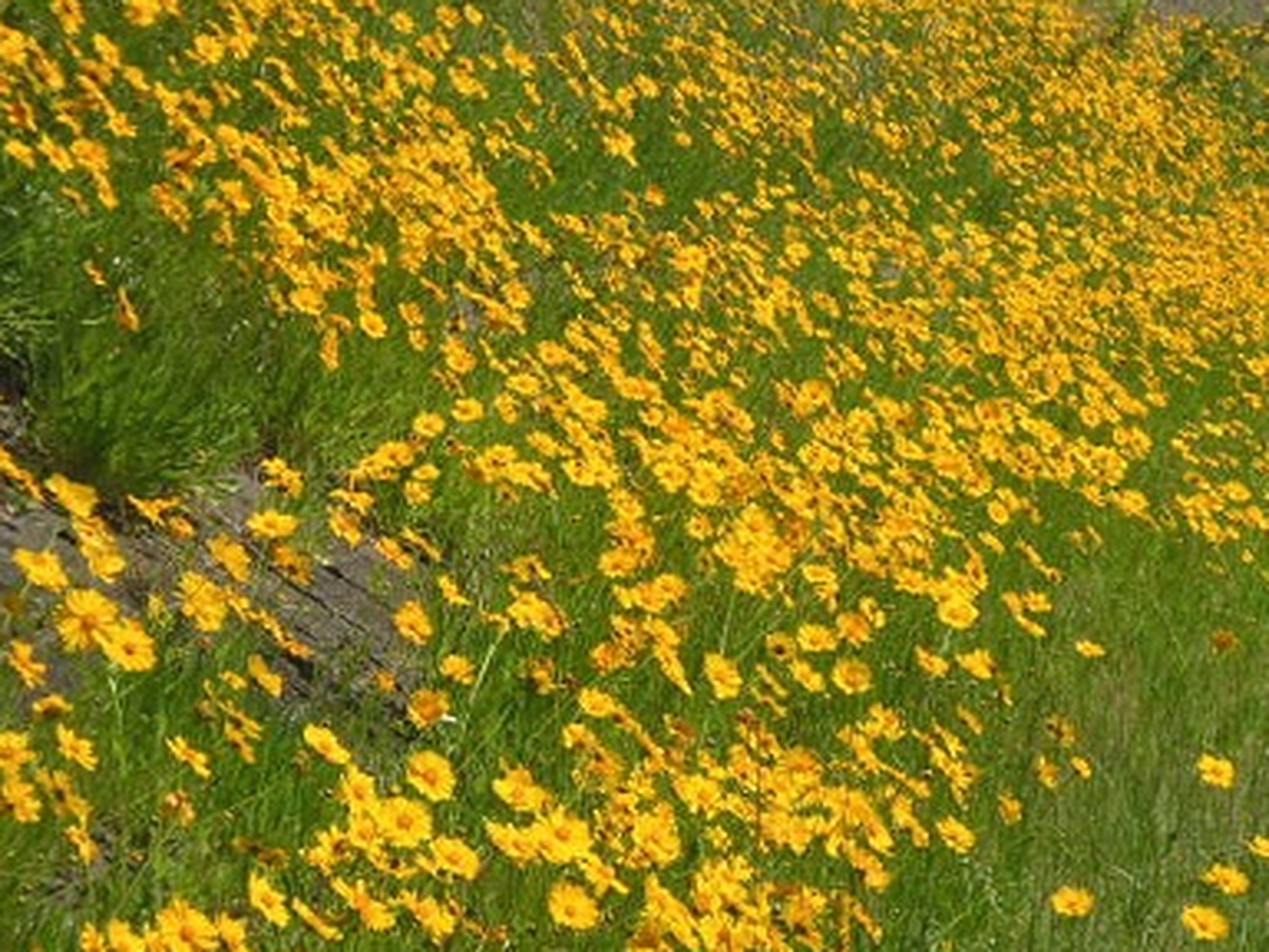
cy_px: 493
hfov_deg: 11.8
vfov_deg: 8.9
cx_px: 628
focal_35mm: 167
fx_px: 6122
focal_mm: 21.5
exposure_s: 1/320
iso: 100
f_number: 6.9
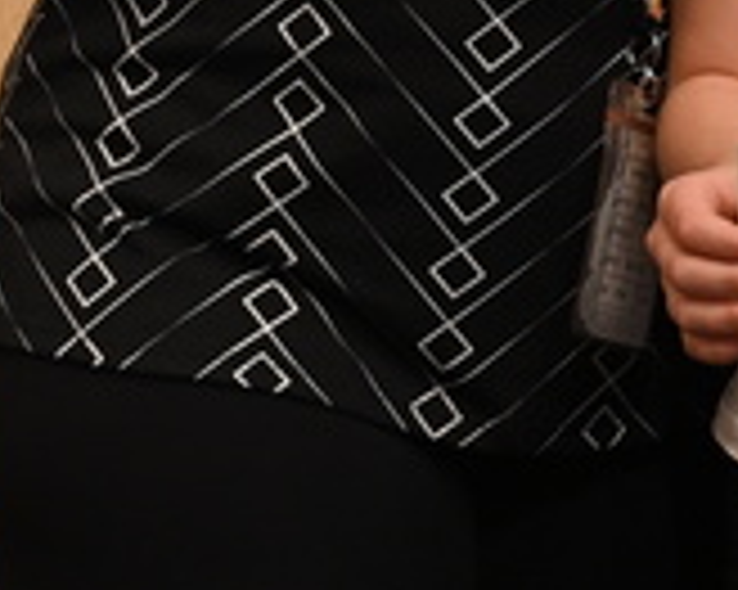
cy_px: -408
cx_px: 878
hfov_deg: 8.8
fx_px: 4737
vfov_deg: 7.0
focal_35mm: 217
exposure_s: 1/125
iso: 560
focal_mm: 37
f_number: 4
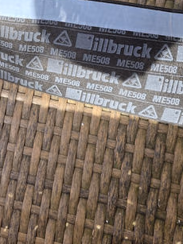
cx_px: 15
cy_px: 56
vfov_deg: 40.7
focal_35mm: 45
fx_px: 317
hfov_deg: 30.6
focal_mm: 6.3
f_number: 1.7
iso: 12
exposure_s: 1/299
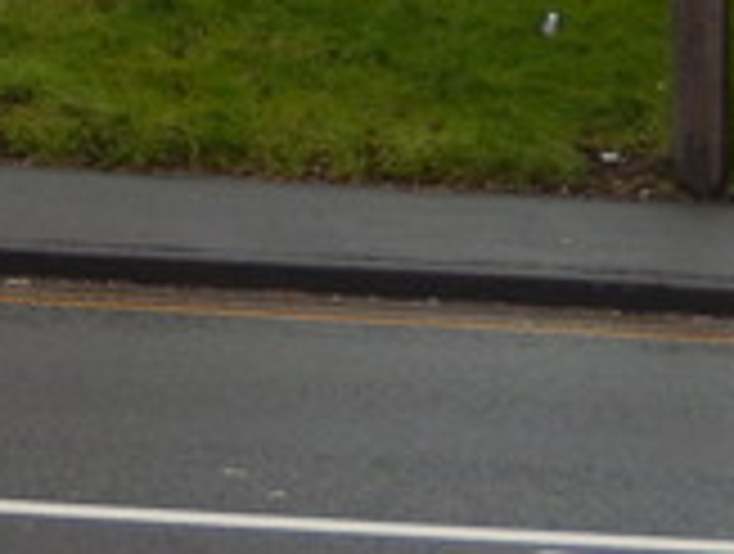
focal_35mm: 141
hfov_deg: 12.8
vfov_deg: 10.1
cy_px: -374
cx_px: -567
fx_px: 2996
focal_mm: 6.5
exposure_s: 1/160
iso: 125
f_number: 4
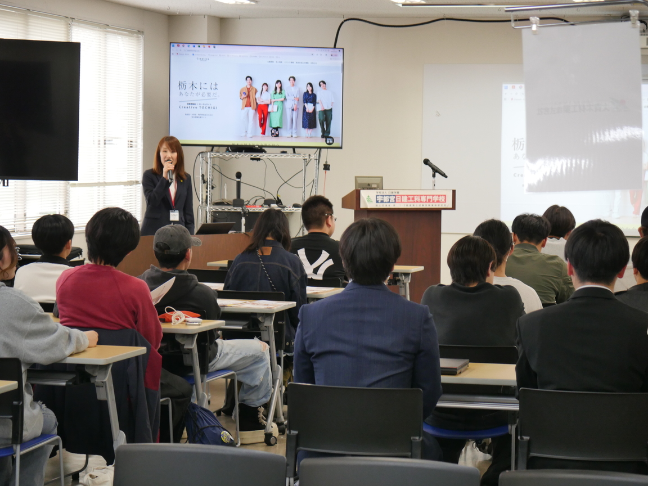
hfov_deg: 21.8
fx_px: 1685
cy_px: 243
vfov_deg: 16.4
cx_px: 324
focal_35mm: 90
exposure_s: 1/100
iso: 800
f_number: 4
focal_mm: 45
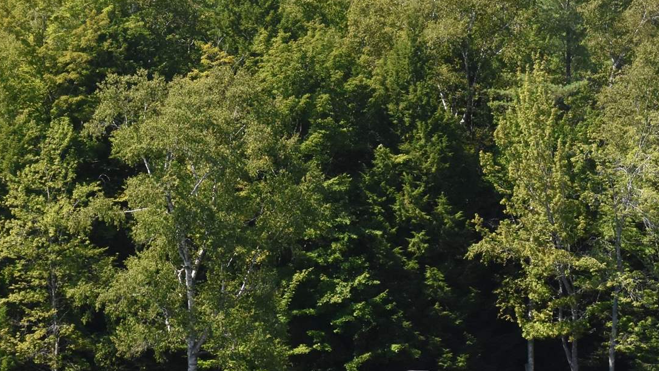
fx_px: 5121
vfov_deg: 4.1
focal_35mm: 293
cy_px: 115
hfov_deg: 7.4
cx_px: 205
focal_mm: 66
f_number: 8
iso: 800
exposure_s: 1/500
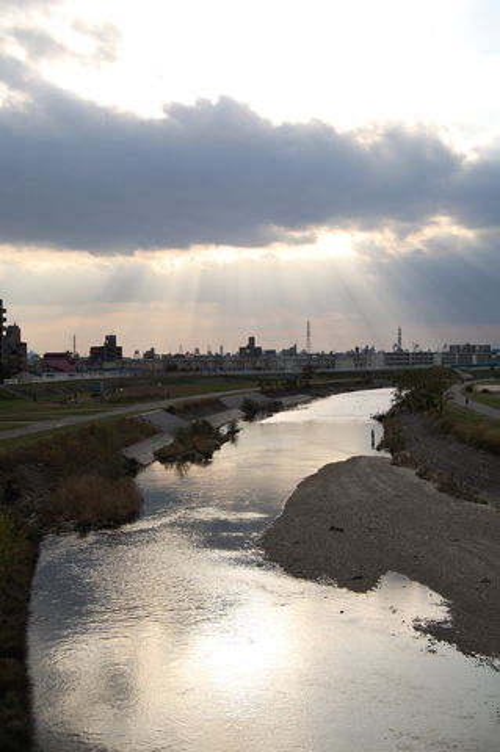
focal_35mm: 51
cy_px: 376
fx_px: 1065
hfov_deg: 26.4
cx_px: 250
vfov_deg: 38.9
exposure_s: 1/320
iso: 200
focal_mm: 34
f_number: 10
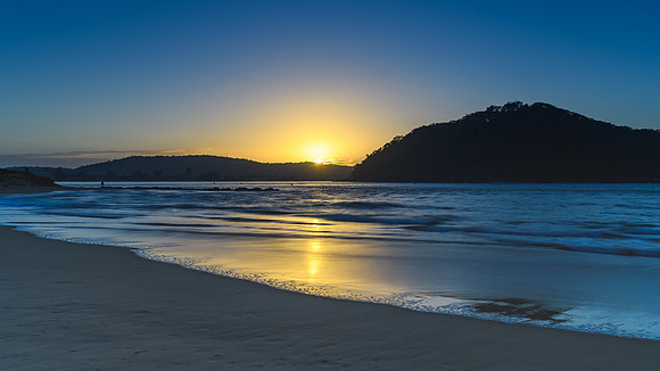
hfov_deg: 63.4
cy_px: 135
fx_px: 532
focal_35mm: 30
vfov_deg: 38.2
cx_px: 368
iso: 50
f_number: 8
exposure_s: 1/1.25
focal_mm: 16
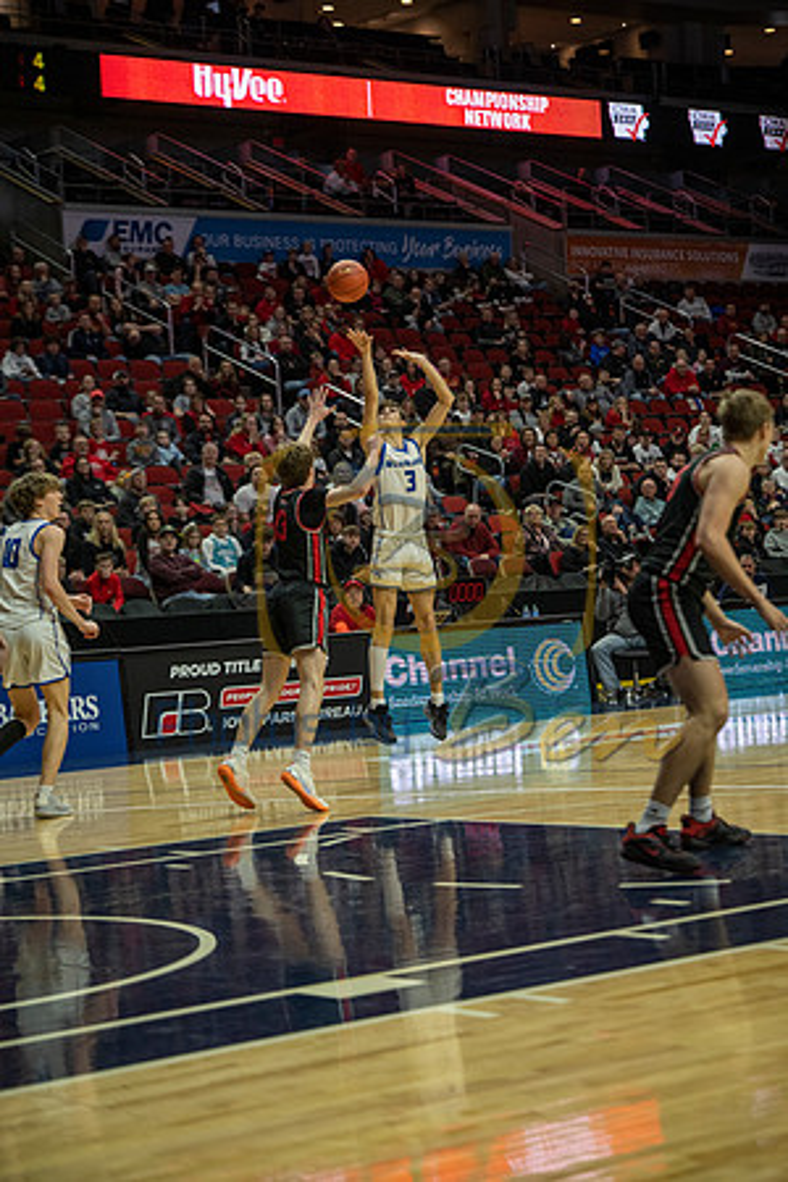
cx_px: 394
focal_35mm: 80
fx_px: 2626
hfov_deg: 17.1
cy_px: 591
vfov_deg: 25.4
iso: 2000
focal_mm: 80
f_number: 2.8
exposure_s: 1/1250
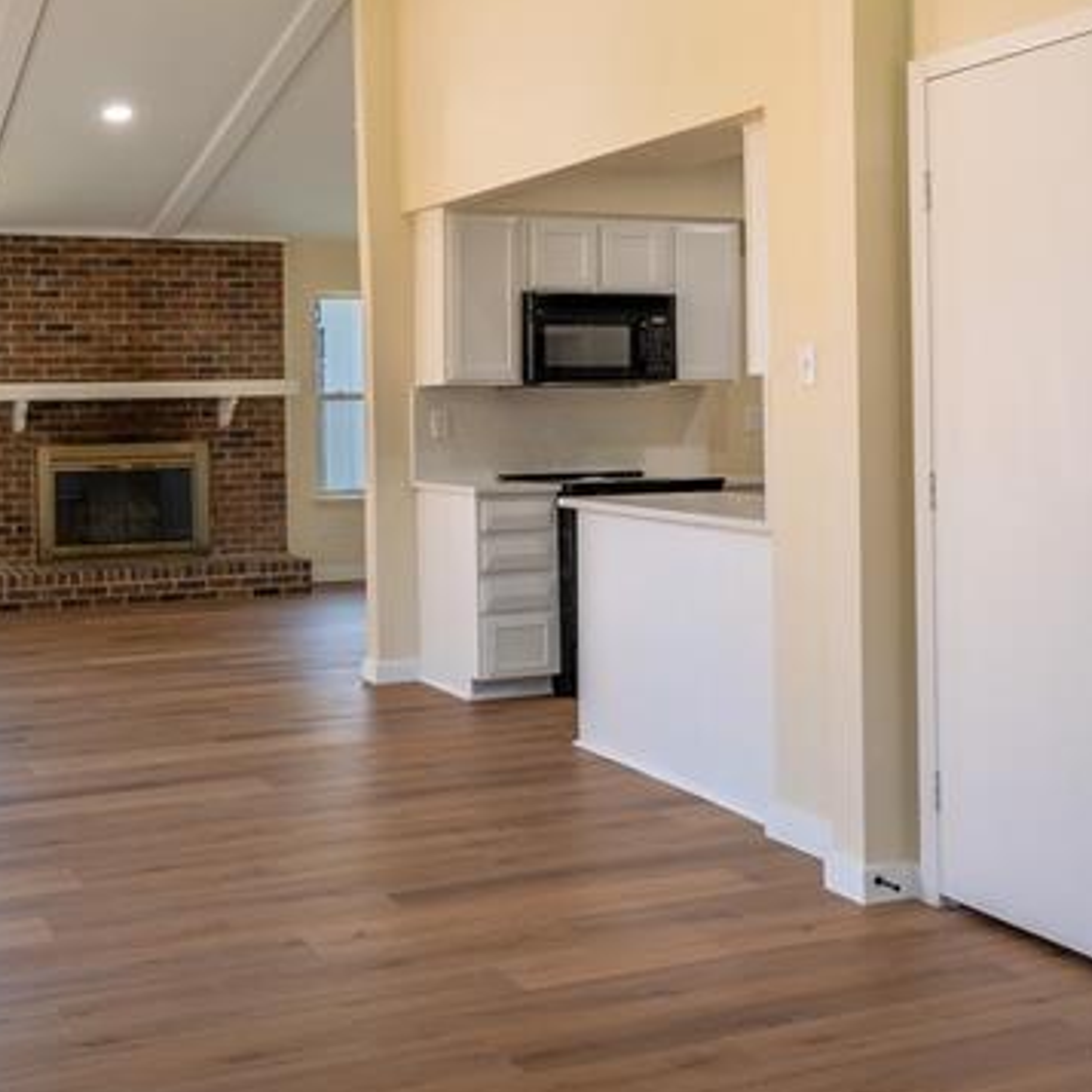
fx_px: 1435
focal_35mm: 40
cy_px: 444
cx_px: 376
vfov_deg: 41.5
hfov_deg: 41.2
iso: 100
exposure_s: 1/60
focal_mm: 11
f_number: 7.1
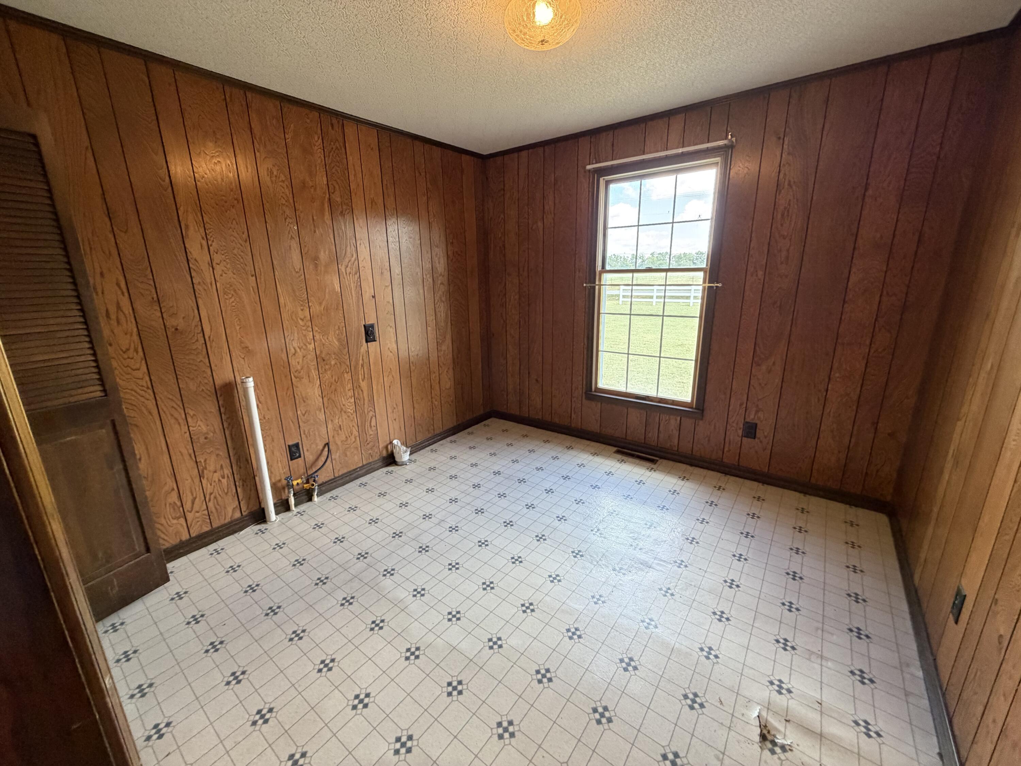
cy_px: 383
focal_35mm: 14
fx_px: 413
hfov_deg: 102.1
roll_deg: +1.3
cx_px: 510
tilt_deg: -14.9
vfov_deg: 85.7
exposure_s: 1/60
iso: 320
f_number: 2.2
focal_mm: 2.22
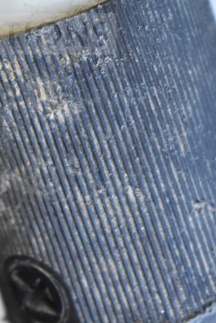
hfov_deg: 6.8
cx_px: 18
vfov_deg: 10.1
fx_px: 1818
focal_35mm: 202
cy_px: -14
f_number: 5.6
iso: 3200
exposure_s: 1/100
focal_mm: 55
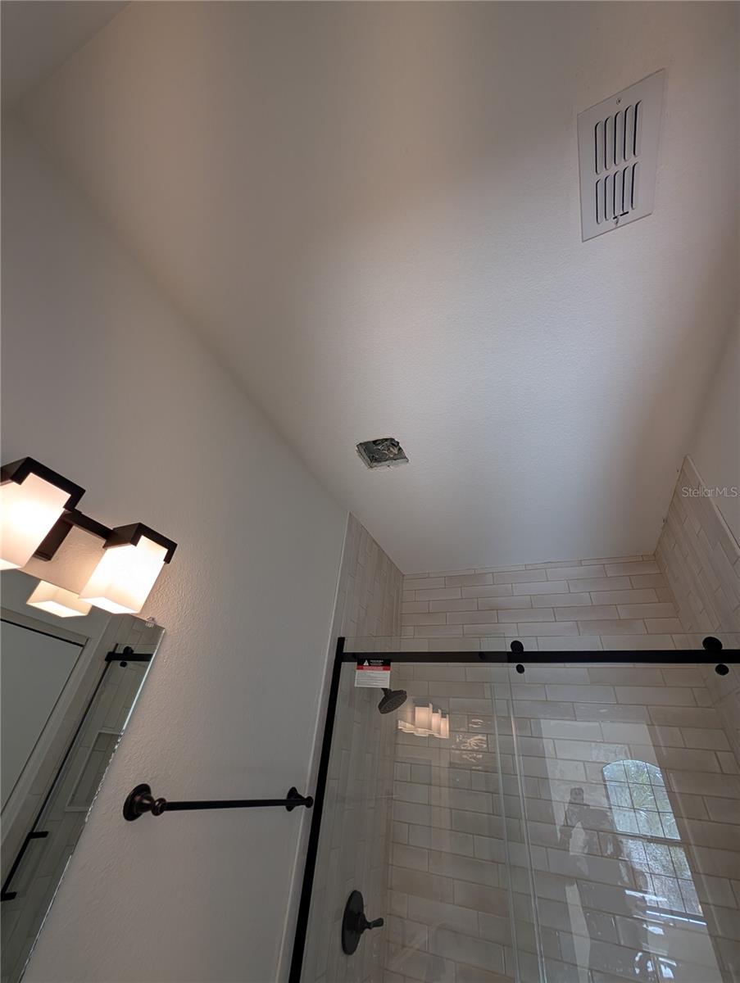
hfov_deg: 94.6
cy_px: 492
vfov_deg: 110.5
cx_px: 370
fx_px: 341
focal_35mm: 12
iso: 37
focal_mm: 2.02
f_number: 1.7
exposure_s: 1/164
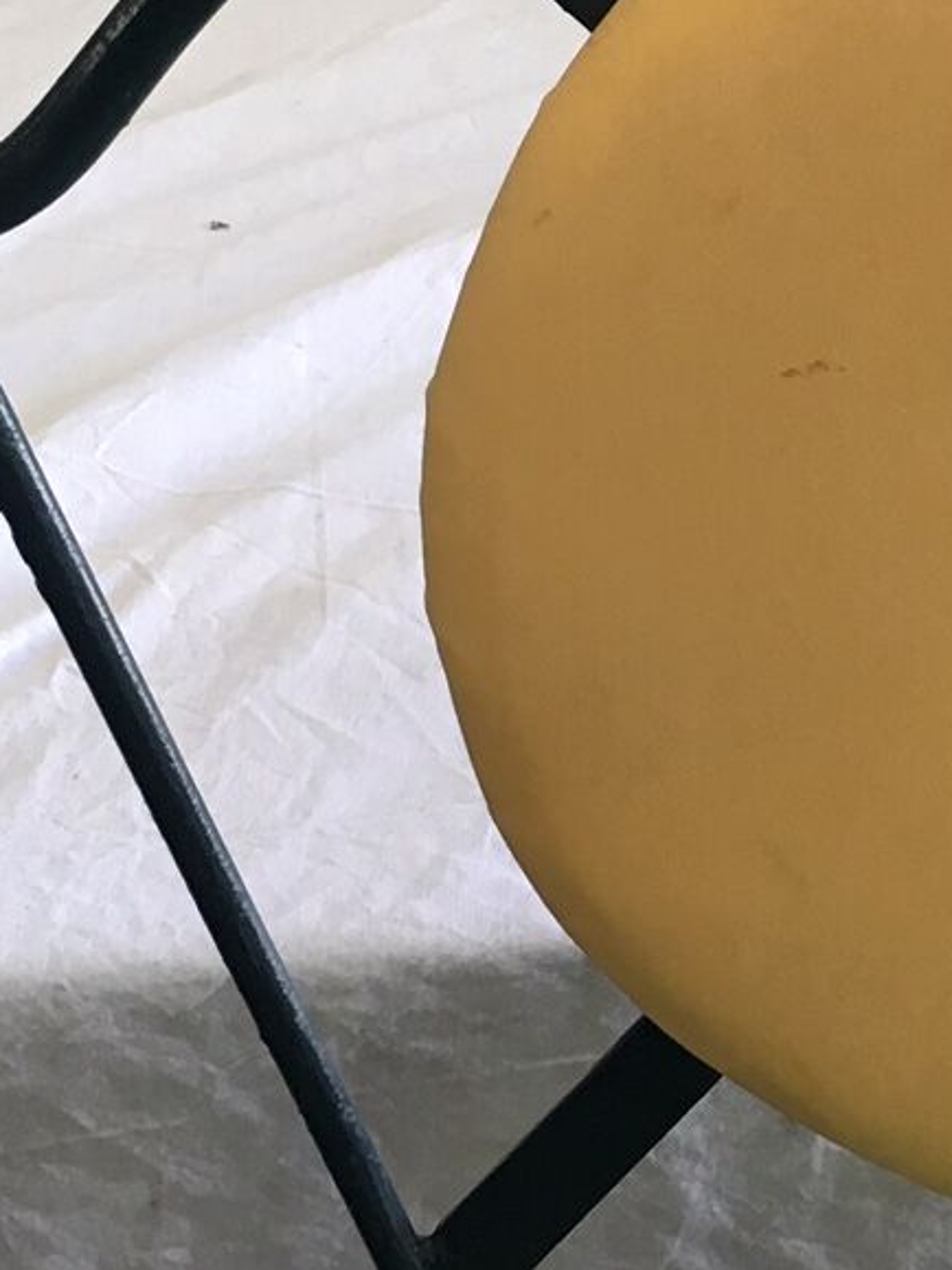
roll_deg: +1.8
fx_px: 3705
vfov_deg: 18.7
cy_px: -114
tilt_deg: -28.1
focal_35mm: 101
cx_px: 1125
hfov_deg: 14.2
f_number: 2.2
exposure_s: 1/33
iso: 50
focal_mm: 4.15
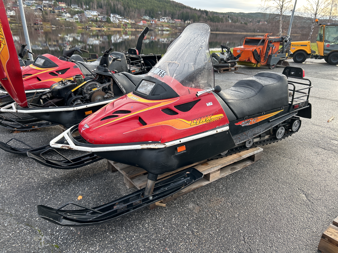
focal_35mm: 26
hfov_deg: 67.3
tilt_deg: -20.5
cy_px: 126
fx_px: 254
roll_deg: -1.2
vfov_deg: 53.1
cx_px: 169
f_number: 1.5
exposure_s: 1/353
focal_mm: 5.7
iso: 50
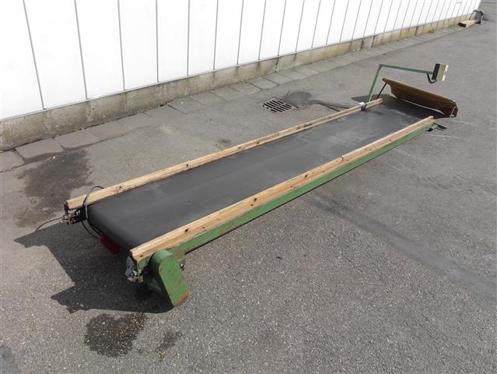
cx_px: 248
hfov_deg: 63.4
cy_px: 187
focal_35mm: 28
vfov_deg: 49.8
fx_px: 402
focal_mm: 14
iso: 160
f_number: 8
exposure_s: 1/500
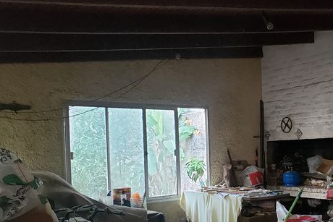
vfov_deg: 28.3
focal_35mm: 47
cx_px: 275
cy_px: 161
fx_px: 435
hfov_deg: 39.9
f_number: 2.4
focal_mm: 4.3
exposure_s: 1/50
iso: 500
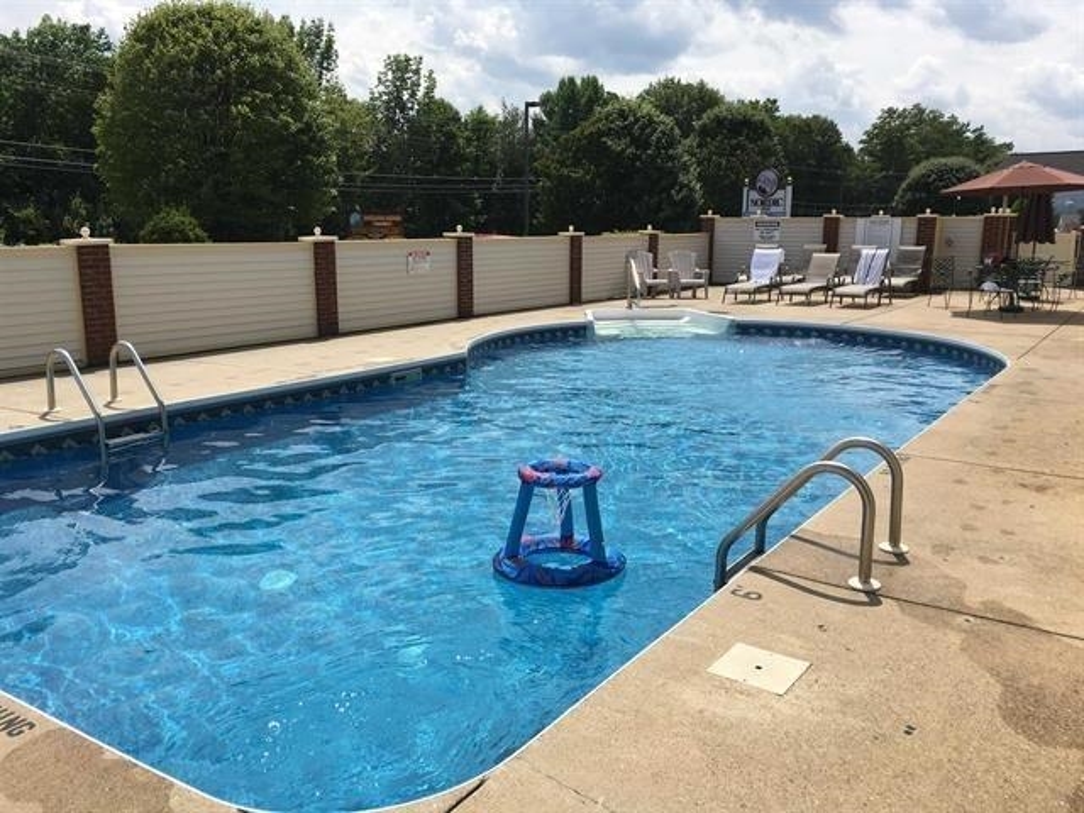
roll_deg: +0.0
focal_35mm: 29
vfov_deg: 48.2
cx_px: 542
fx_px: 908
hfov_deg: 61.7
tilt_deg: -11.7
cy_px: 406
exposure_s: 1/2079
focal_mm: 4.15
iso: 25
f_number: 2.2
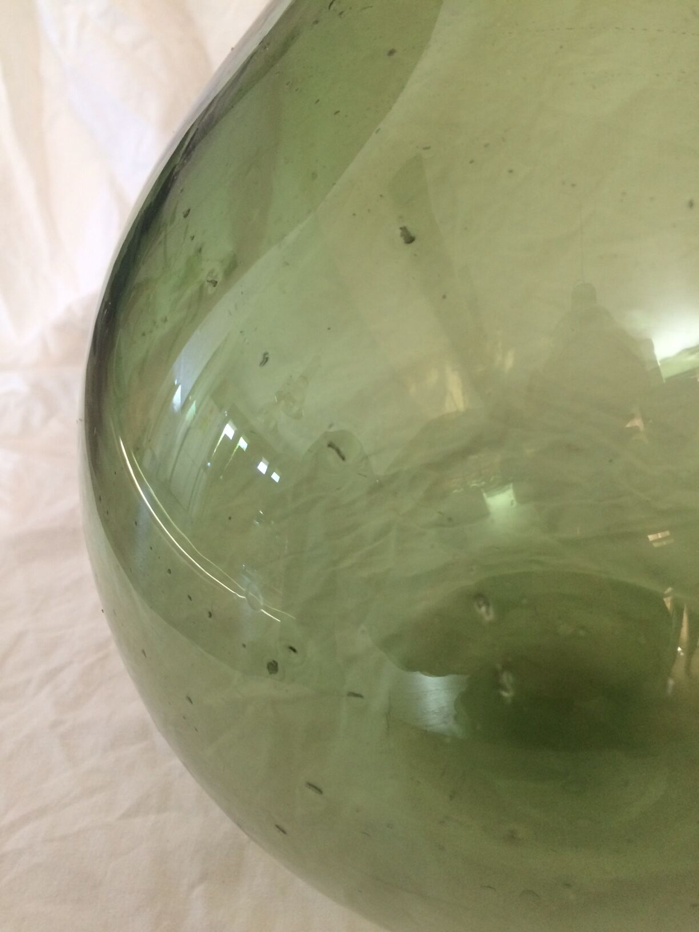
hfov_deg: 48.2
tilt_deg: -39.4
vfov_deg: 61.7
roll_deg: +11.4
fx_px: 781
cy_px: 466
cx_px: 350
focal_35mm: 29
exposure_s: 1/33
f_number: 2.2
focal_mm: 4.15
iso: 160
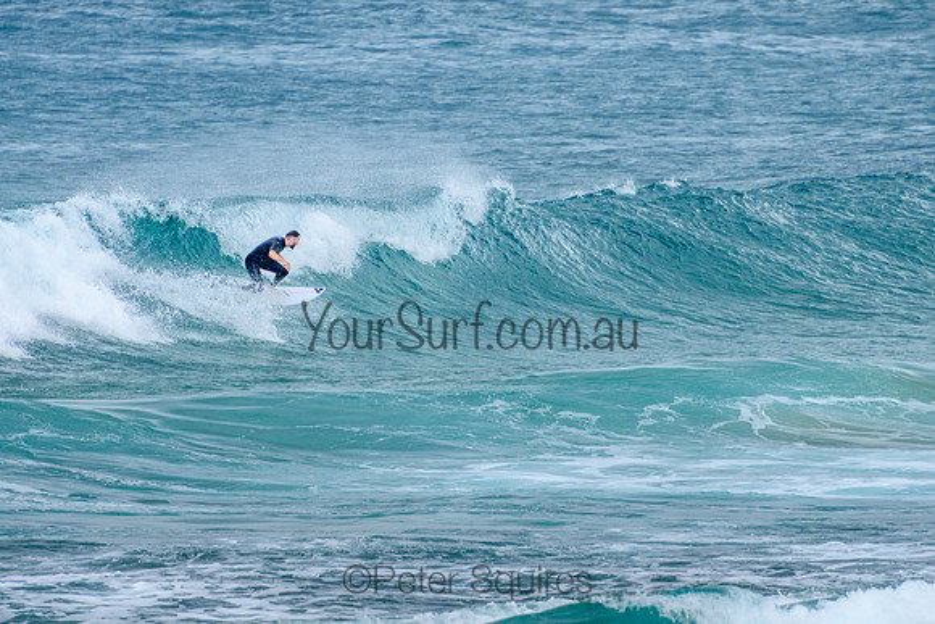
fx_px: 14289
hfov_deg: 3.7
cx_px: 431
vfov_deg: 2.5
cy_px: 195
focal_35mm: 550
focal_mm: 400
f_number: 5.6
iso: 900
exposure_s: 1/2000
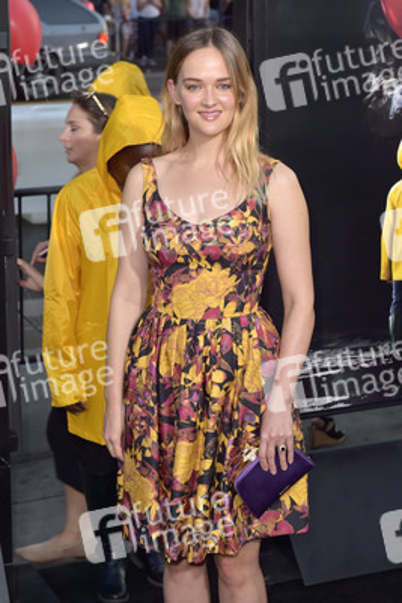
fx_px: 1171
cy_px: 302
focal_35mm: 70
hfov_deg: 19.5
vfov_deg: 28.8
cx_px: 201
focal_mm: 70
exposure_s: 1/320
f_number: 6.3
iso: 640
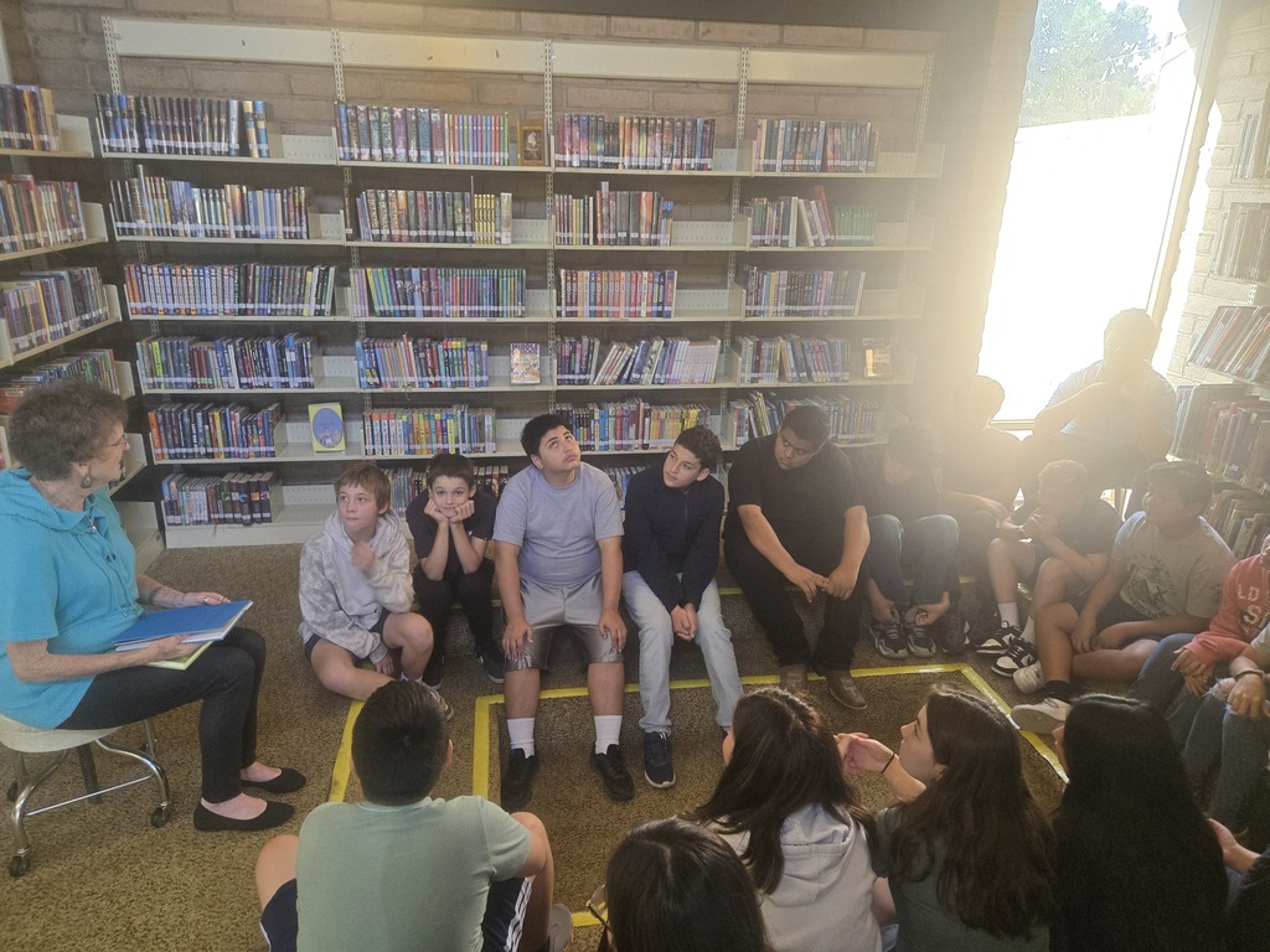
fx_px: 844
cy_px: 476
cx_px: 635
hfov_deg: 73.9
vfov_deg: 58.9
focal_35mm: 23
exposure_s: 1/120
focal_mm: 5.4
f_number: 1.8
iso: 320
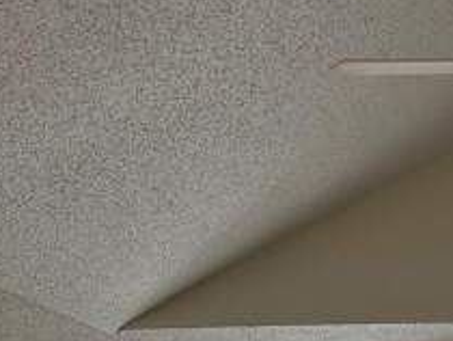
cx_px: 606
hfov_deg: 18.3
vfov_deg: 13.7
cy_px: 578
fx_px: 1297
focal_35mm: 99
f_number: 1.5
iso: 50
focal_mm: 5.7
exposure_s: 1/376
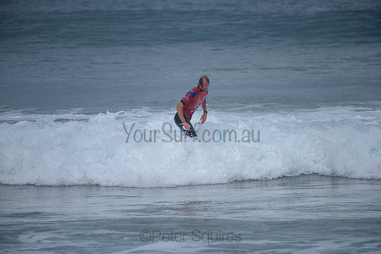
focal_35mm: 500
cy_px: 127
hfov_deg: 4.1
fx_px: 5293
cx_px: 190
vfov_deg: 2.8
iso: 160
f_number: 5.6
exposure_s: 1/2000
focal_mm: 500
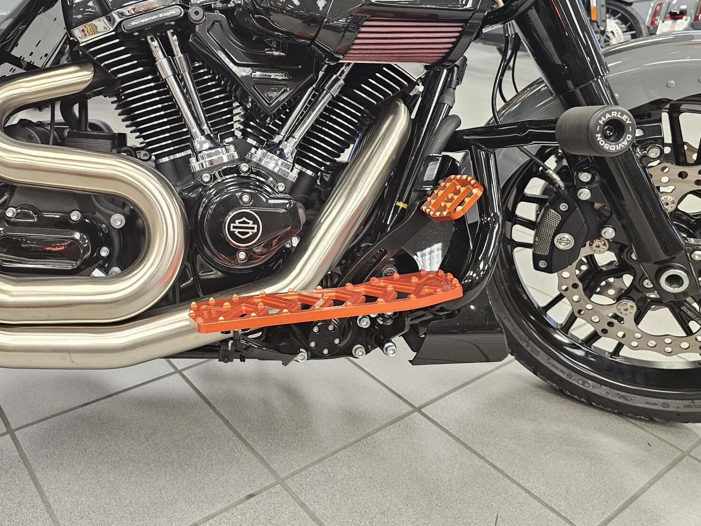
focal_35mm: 31
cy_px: 190
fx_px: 628
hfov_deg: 57.2
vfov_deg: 45.0
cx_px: 239
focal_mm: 6.3
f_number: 1.7
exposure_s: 1/120
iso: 640
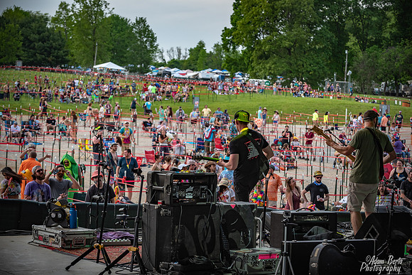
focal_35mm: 95
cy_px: 138
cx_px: 206
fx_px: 1087
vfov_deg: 14.4
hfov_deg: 21.5
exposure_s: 1/500
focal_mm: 95
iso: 500
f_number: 5.6
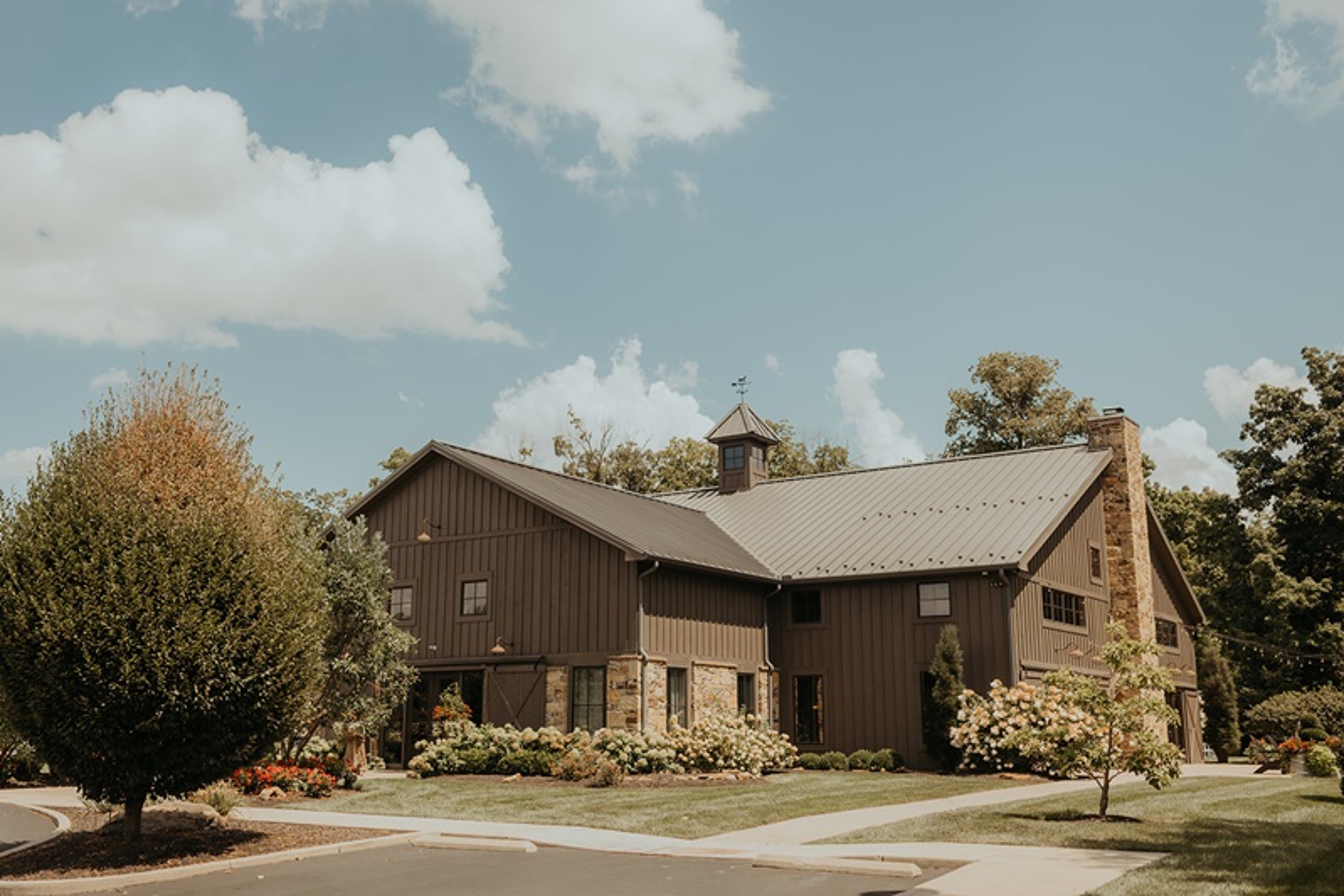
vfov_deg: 37.9
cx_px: 672
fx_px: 1307
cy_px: 448
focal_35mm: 35
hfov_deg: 54.4
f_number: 1.6
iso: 50
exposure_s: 1/2500
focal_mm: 35
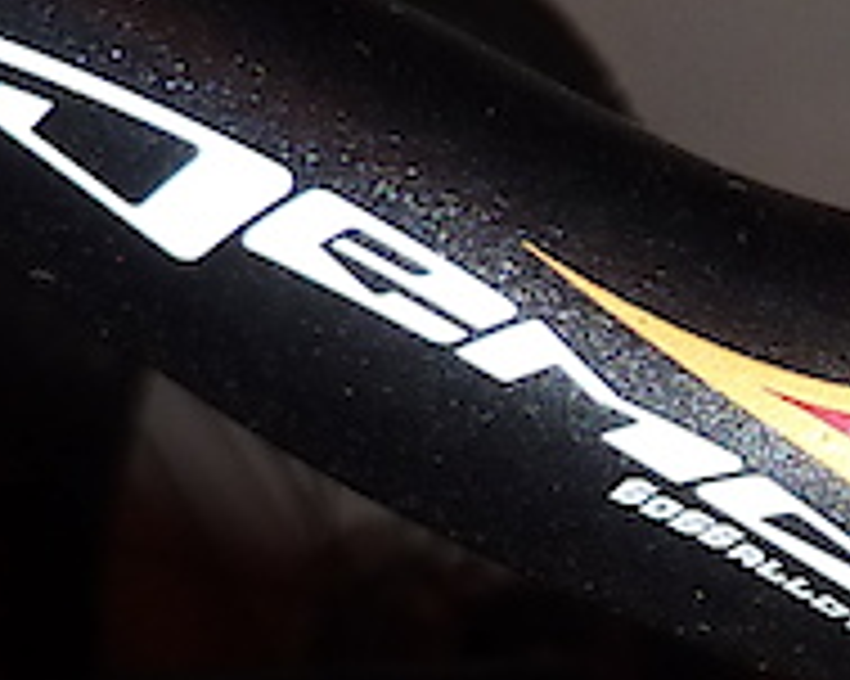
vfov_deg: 11.6
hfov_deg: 13.3
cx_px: 1484
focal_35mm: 132
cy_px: 572
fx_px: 3319
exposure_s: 1/30
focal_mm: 4.1
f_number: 3.3
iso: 100
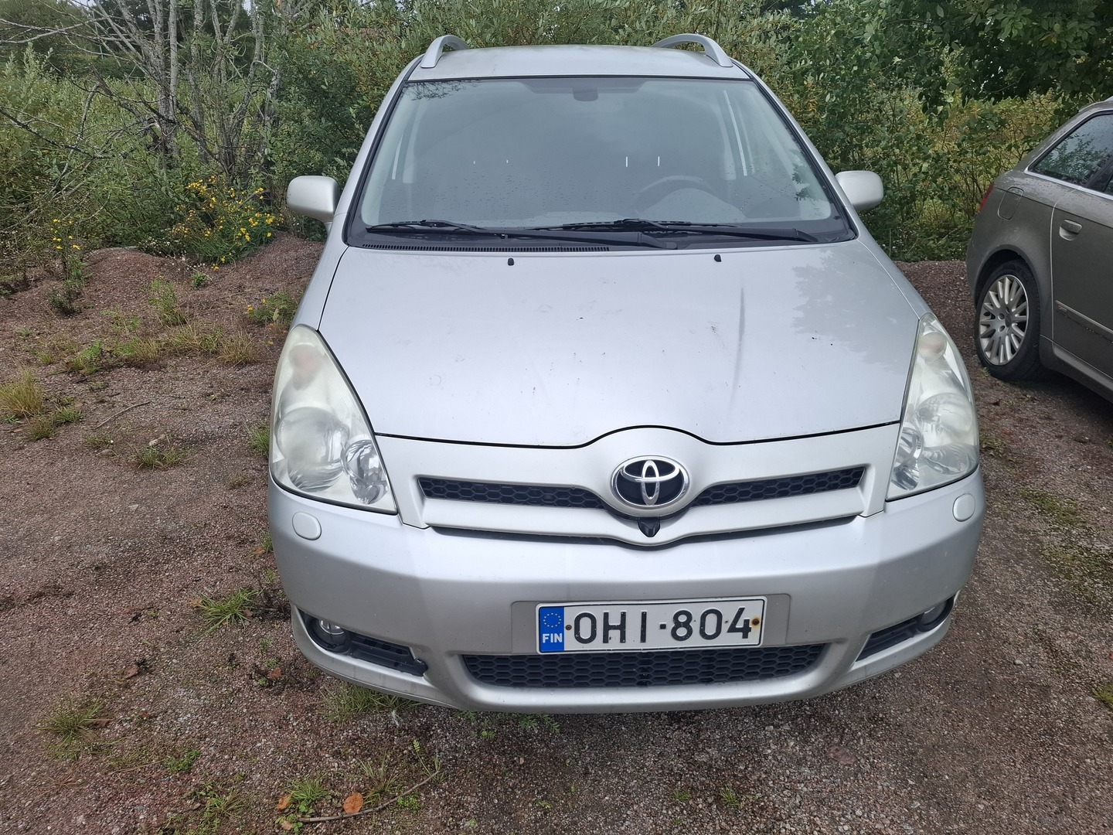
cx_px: 556
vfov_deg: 58.9
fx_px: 740
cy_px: 418
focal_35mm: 23
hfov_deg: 73.9
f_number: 1.8
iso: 50
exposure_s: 1/799
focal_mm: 5.54
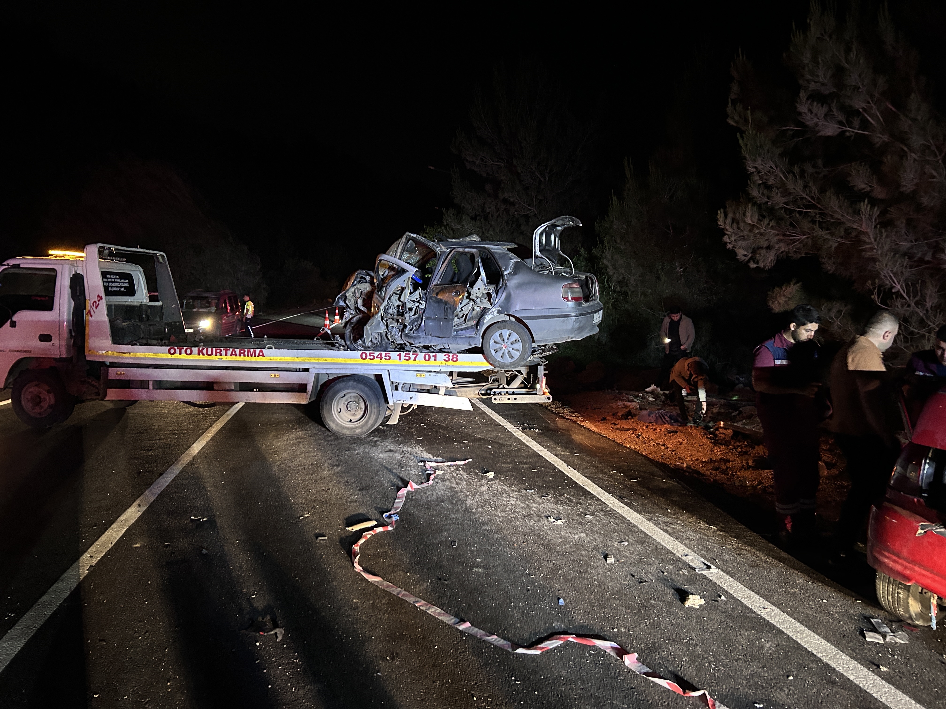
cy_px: 354
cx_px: 473
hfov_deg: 67.3
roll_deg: +3.8
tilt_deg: -1.6
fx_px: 711
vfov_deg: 53.1
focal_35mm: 26
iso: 640
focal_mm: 5.7
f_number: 1.5
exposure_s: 1/30
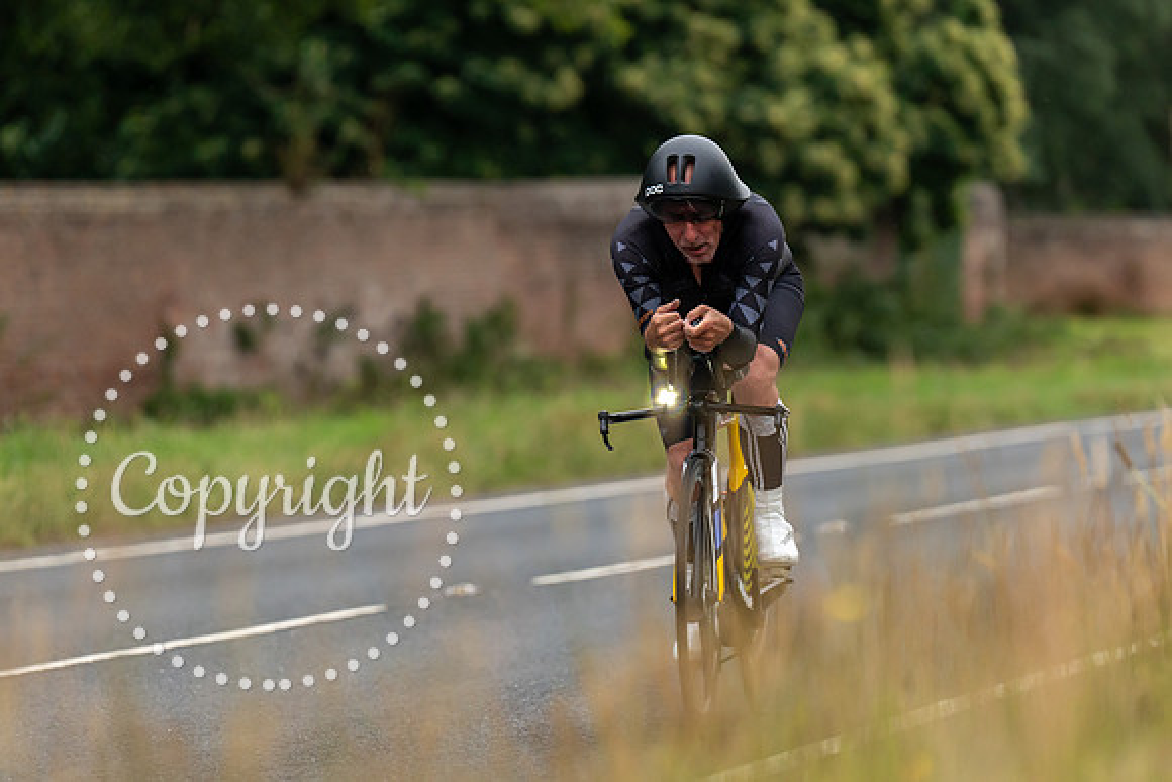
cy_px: 348
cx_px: 576
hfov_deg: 8.1
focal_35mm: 253
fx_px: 8253
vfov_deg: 5.4
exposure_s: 1/640
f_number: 3.2
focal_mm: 185
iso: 1000
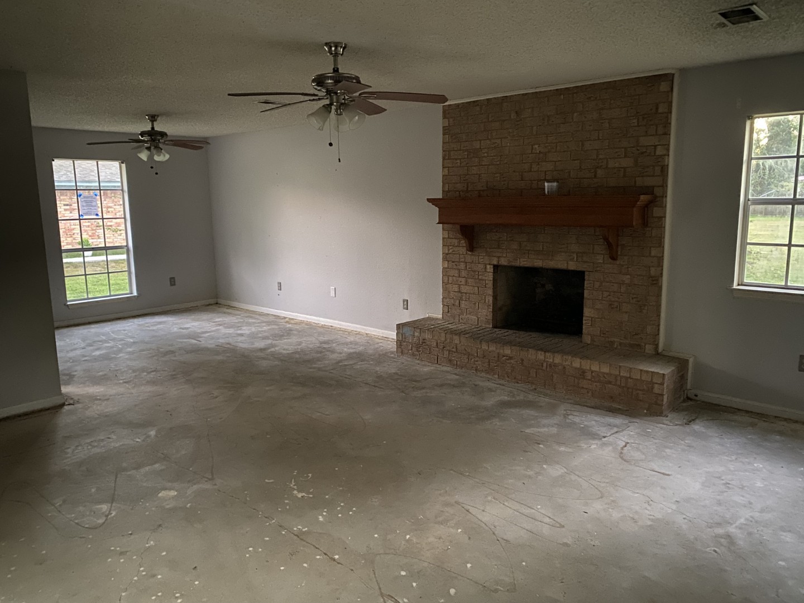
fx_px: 604
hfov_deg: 67.3
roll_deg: +1.5
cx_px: 402
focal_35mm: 26
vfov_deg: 53.1
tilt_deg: -11.2
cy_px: 302
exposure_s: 1/15
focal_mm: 4.25
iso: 1250
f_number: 1.8
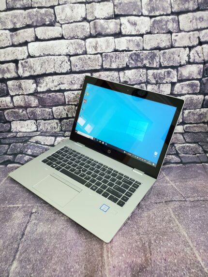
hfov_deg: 53.1
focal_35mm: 26
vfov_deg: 67.3
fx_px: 208
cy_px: 138
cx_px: 104
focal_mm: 4.3
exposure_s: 1/60
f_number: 2.4
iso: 250
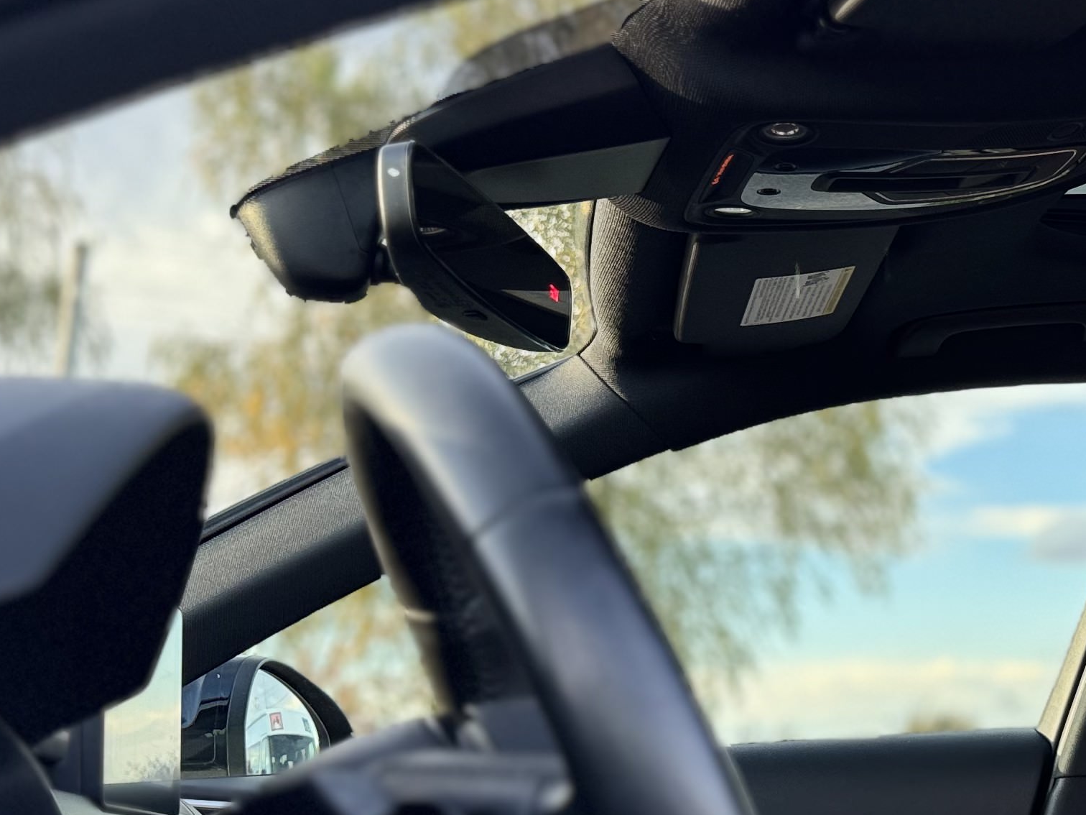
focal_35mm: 64
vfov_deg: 22.9
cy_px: 438
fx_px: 2008
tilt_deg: +9.3
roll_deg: +1.6
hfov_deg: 28.0
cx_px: 1151
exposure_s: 1/368
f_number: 1.78
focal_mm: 6.76
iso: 80
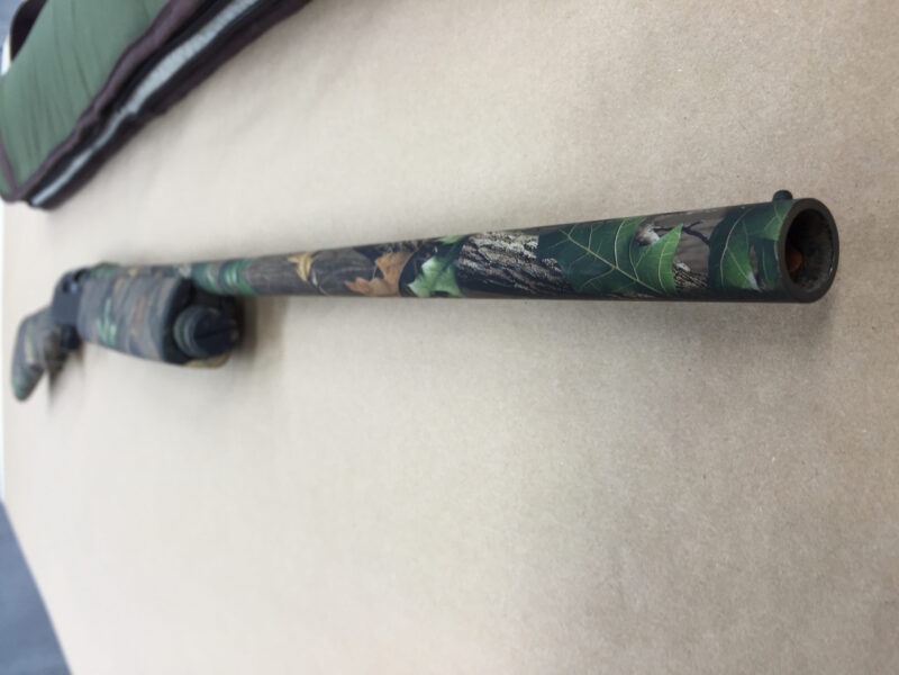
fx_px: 753
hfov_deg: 61.7
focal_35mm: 29
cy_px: 338
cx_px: 450
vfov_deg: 48.2
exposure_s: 1/40
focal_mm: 4.15
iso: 40
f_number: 2.2
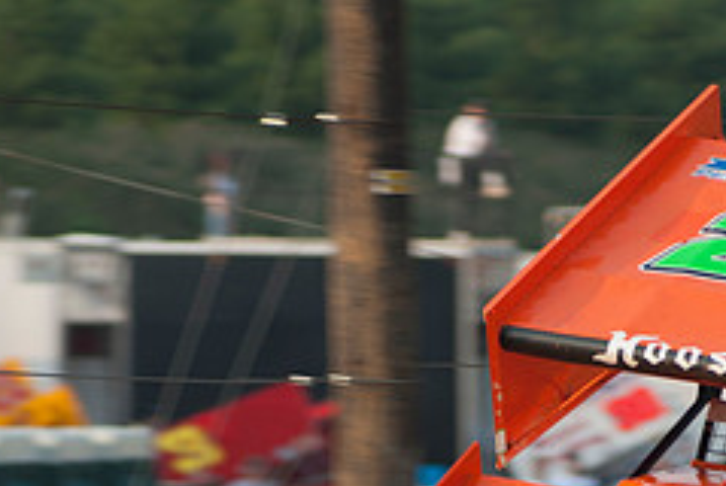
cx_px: 522
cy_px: 504
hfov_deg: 2.8
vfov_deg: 1.9
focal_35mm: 728
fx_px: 14699
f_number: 3.5
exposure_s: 1/400
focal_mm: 200
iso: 100
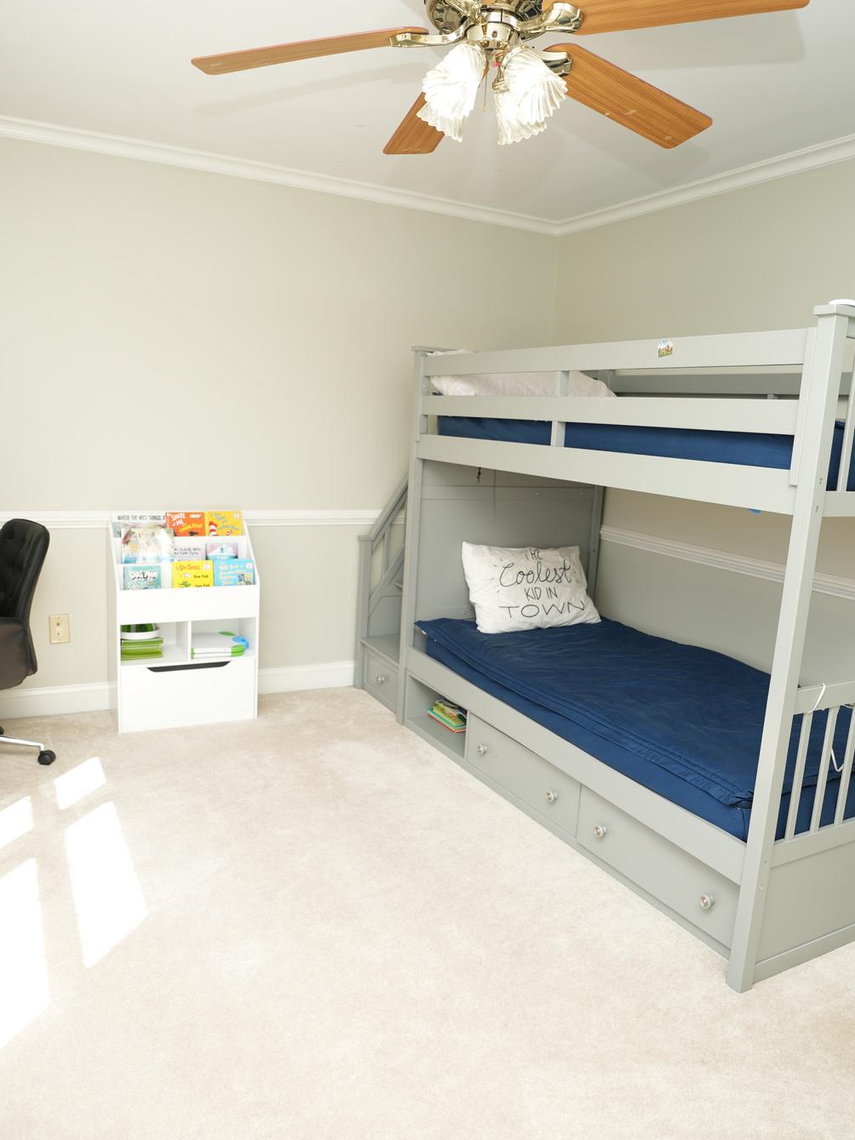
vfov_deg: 69.4
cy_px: 567
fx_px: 823
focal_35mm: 25
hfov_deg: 54.9
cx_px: 428
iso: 100
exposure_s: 1/80
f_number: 3.2
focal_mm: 17
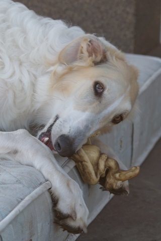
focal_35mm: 105
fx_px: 704
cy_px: 120
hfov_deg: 13.0
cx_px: 80
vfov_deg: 19.5
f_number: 5
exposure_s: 1/125
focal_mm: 70
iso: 100
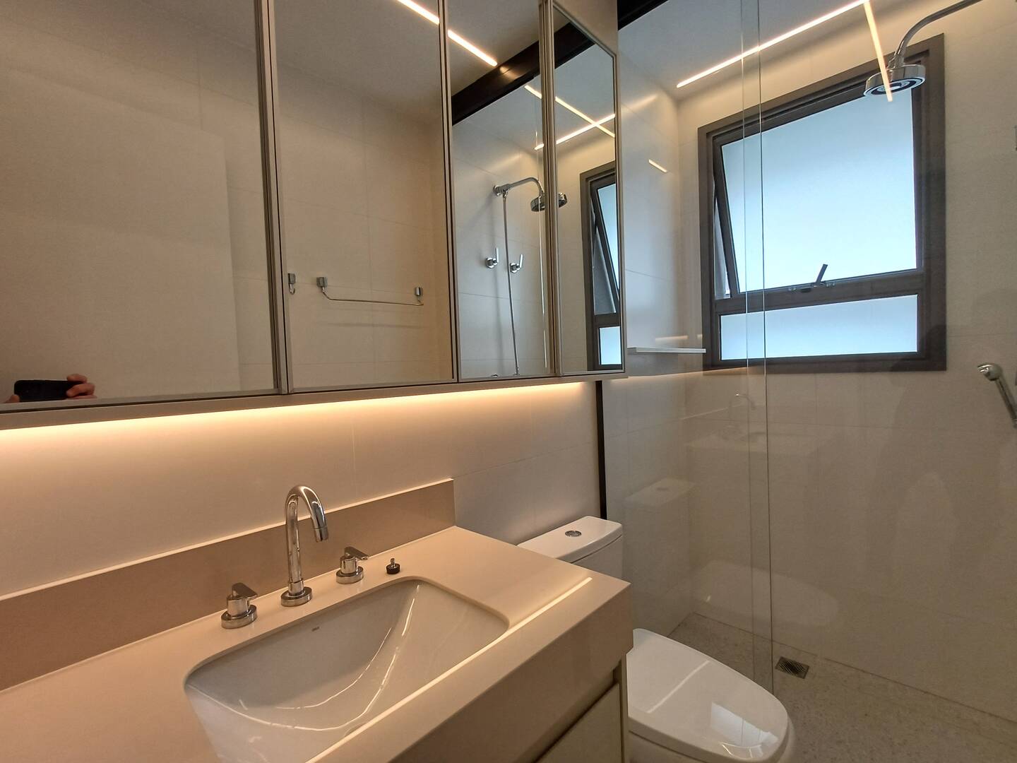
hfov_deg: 94.5
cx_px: 508
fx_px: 470
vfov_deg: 78.1
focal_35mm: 16
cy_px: 382
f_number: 2.2
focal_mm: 1.64
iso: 80
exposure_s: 1/120
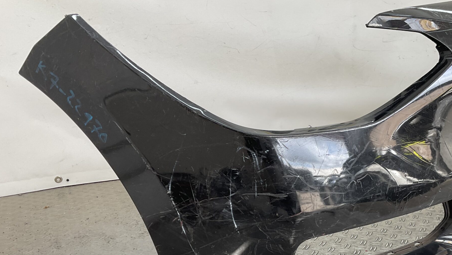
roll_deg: -0.9
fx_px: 539
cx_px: 300
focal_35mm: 45
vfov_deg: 26.1
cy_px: 198
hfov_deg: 44.8
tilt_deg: -18.7
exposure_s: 1/125
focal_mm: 3
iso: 16
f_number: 1.8
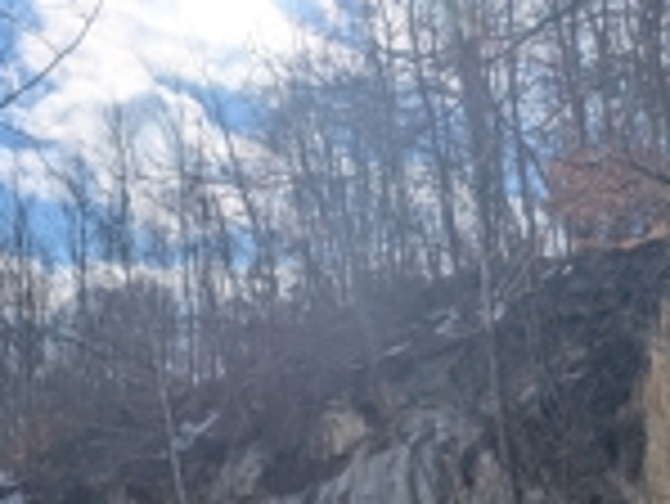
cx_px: 189
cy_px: 562
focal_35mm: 64
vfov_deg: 21.7
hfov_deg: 29.9
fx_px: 1240
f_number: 1.68
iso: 21
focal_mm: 6.9
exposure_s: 1/4184
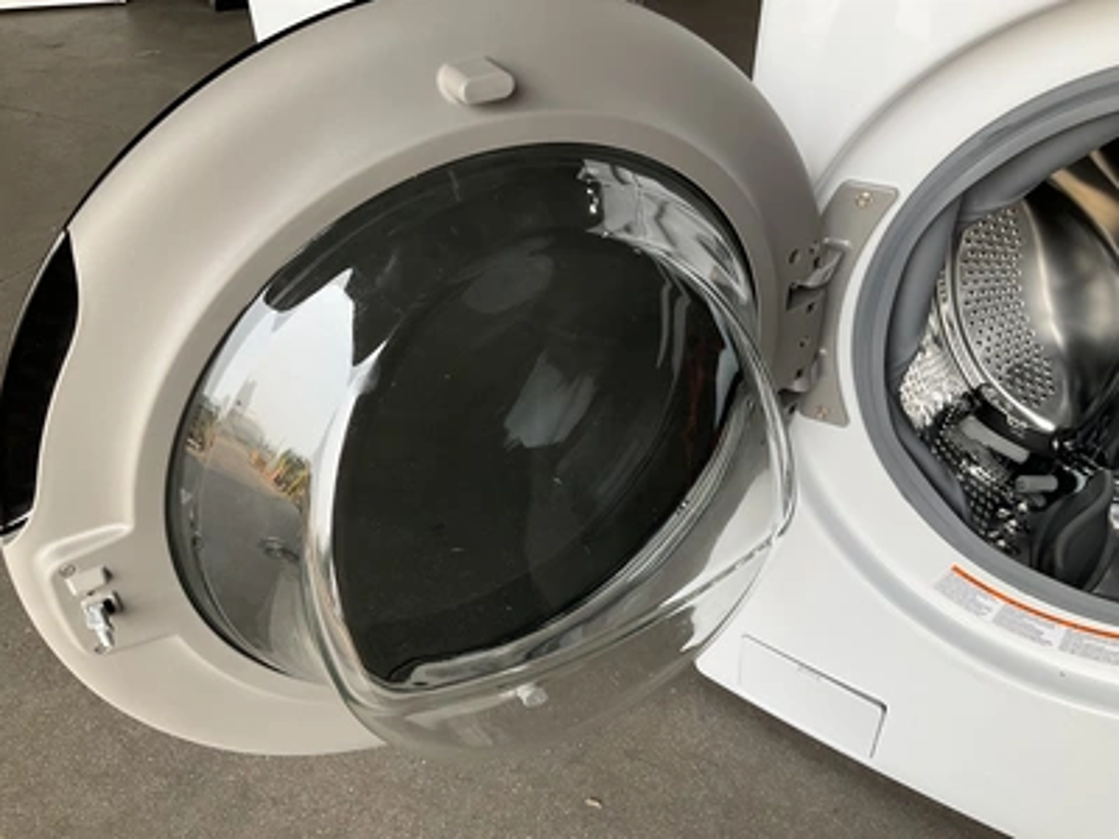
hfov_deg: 61.7
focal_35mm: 29
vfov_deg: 48.2
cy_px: 420
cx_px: 560
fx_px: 937
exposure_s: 1/188
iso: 20
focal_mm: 3
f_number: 1.8
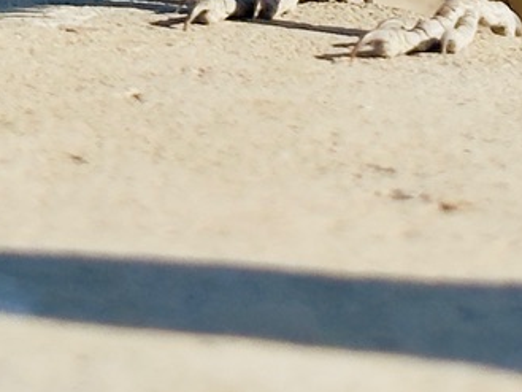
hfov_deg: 6.6
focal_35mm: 299
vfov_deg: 4.8
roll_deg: -1.7
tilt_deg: +0.5
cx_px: -121
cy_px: -740
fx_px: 4510
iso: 64
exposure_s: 1/6410
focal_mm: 6.76
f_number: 1.78
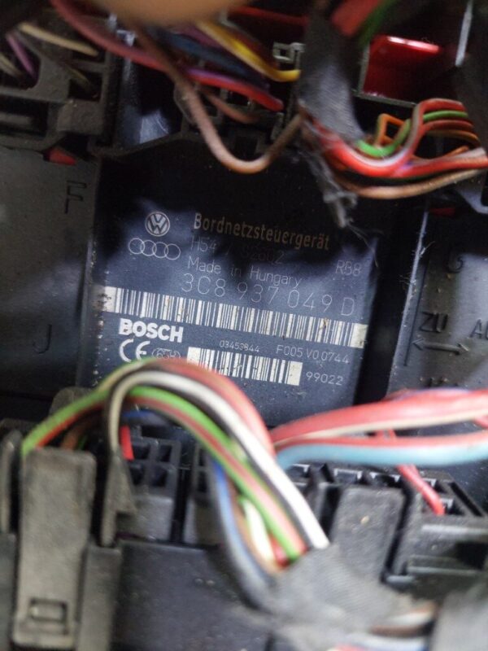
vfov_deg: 69.4
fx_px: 470
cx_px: 244
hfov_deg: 54.9
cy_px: 326
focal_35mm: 25
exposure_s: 1/50
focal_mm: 5.23
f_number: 1.8
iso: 400
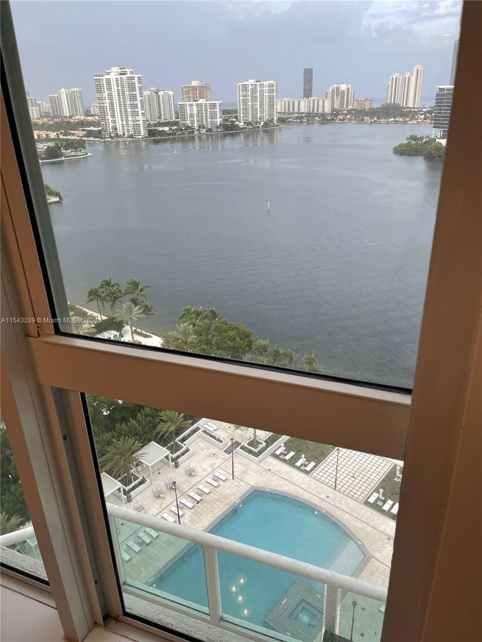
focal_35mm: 26
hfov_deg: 53.1
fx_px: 483
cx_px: 241
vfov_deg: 67.3
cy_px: 321
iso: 50
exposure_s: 1/120
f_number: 1.6
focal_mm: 5.1
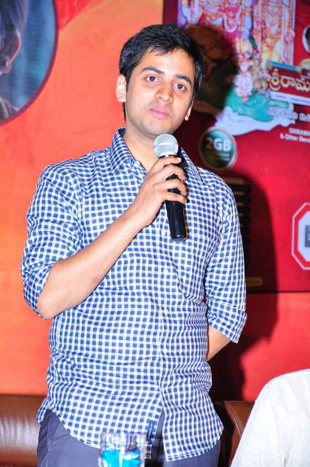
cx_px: 155
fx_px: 2040
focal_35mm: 158
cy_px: 234
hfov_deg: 8.7
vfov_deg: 13.1
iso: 500
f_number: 5.6
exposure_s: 1/160
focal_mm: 105
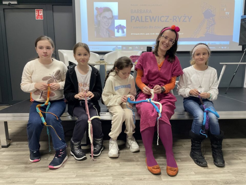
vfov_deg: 53.1
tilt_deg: -12.7
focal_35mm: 26
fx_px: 185
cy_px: 92
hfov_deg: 67.3
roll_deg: -0.7
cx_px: 123
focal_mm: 4.2
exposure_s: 1/50
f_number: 1.6
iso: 200
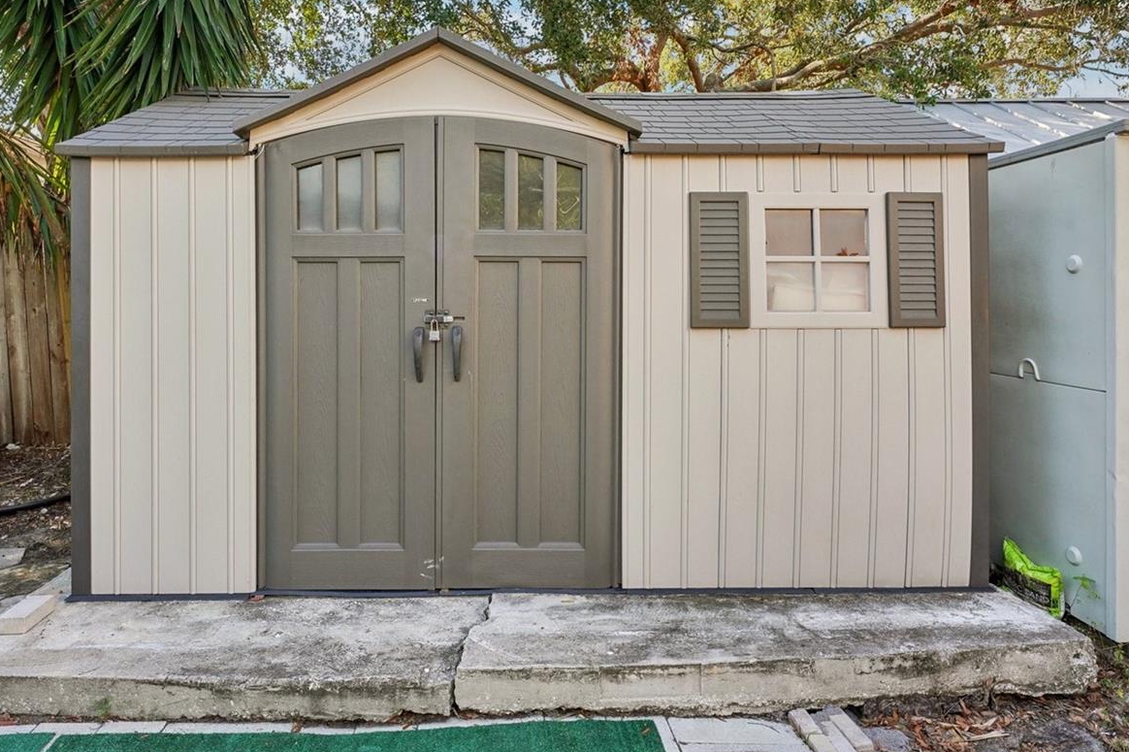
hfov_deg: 78.5
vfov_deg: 56.9
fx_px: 690
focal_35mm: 22
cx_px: 522
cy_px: 316
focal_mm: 16
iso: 800
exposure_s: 1/250
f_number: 8
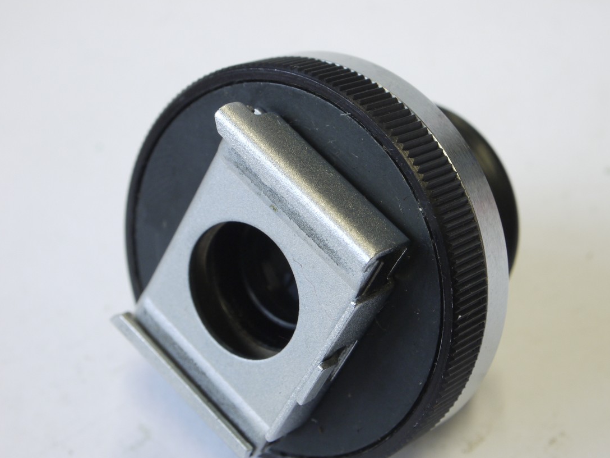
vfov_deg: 17.2
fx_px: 1515
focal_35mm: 86
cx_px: 332
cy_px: 229
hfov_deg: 22.8
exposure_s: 1/13
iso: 400
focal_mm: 39
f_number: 11
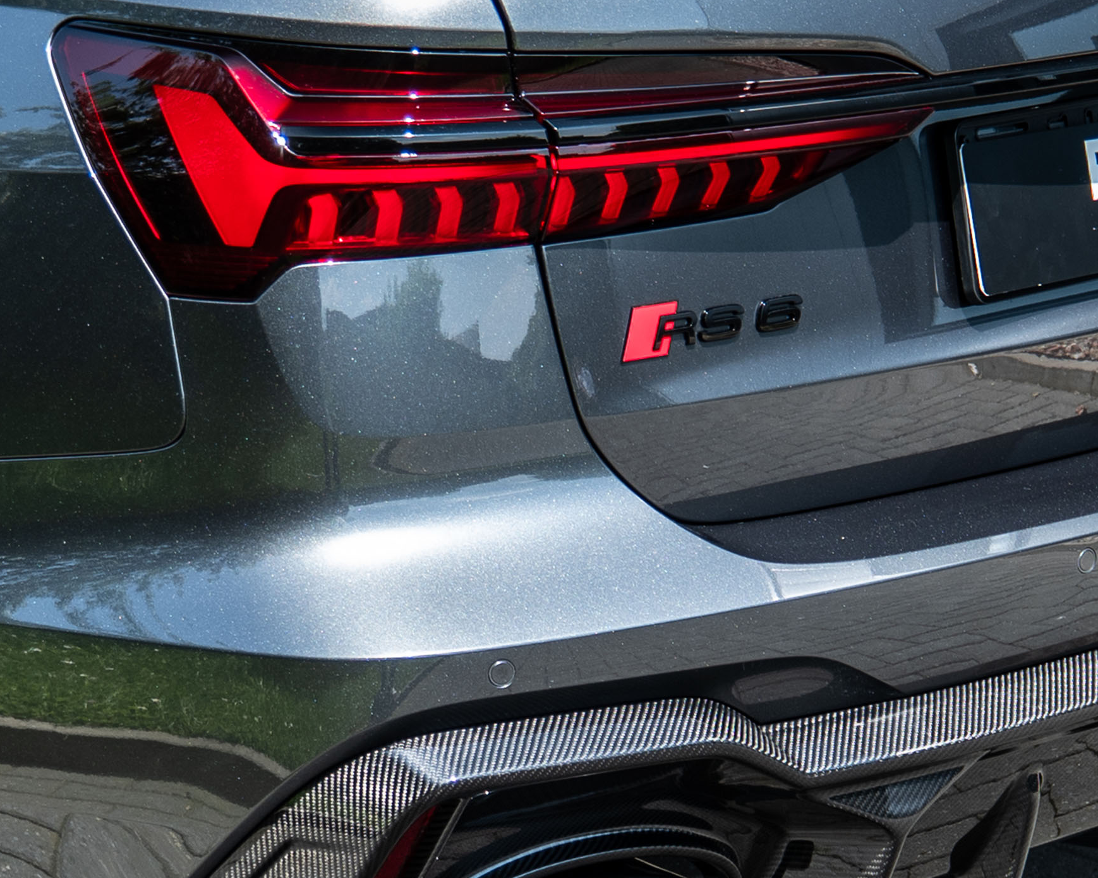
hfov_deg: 10.9
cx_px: 108
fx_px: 5718
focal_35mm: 176
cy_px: 220
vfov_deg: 8.8
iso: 800
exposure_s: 1/160
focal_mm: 54.3
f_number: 4
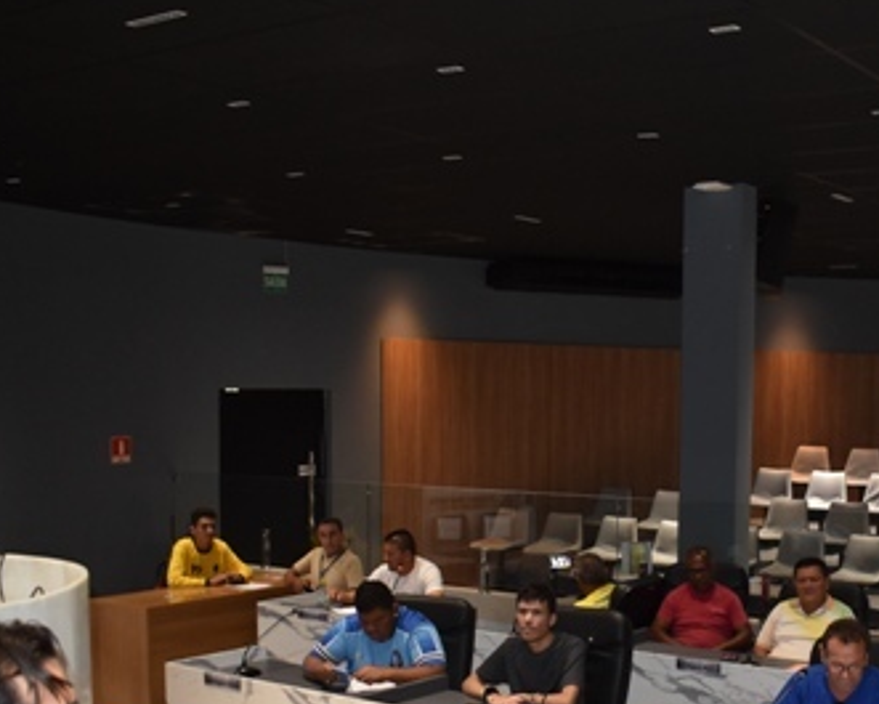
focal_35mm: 49
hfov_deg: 37.1
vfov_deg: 30.3
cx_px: 664
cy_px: 530
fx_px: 1275
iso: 900
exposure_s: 1/60
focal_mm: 18
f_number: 3.5
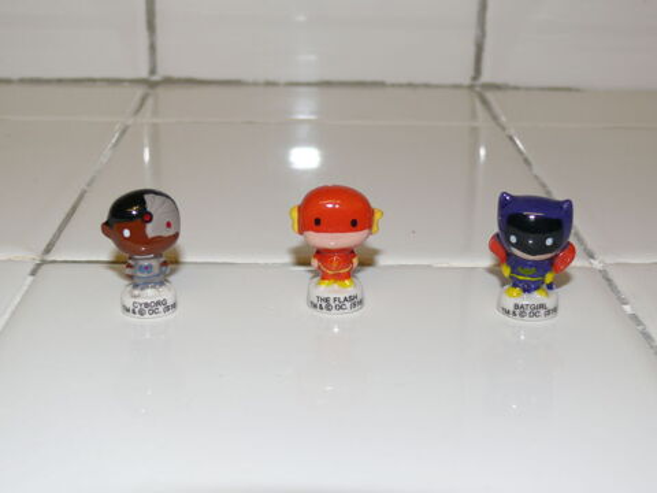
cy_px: 246
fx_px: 1044
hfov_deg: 34.9
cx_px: 328
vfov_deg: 26.6
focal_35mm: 55
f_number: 3.2
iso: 100
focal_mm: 10.2
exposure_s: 1/30
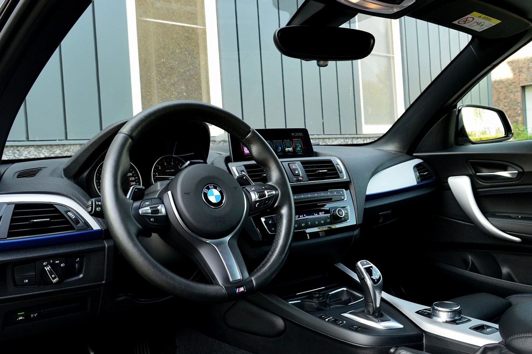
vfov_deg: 39.9
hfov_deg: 57.3
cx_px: 270
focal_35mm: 33
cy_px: 176
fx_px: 487
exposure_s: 1/60
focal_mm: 20
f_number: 8
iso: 800
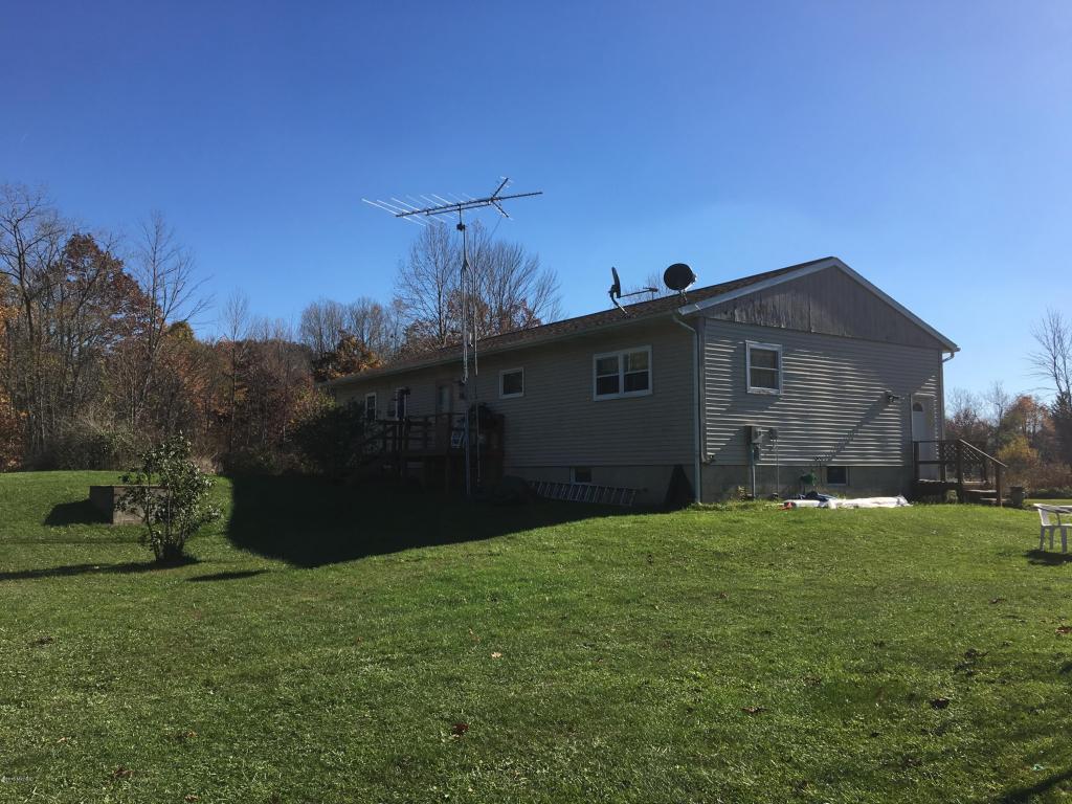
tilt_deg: +4.9
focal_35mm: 29
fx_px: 898
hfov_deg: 61.7
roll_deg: -0.8
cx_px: 536
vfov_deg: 48.2
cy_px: 402
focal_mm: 4.15
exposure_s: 1/1672
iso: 25
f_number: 2.2
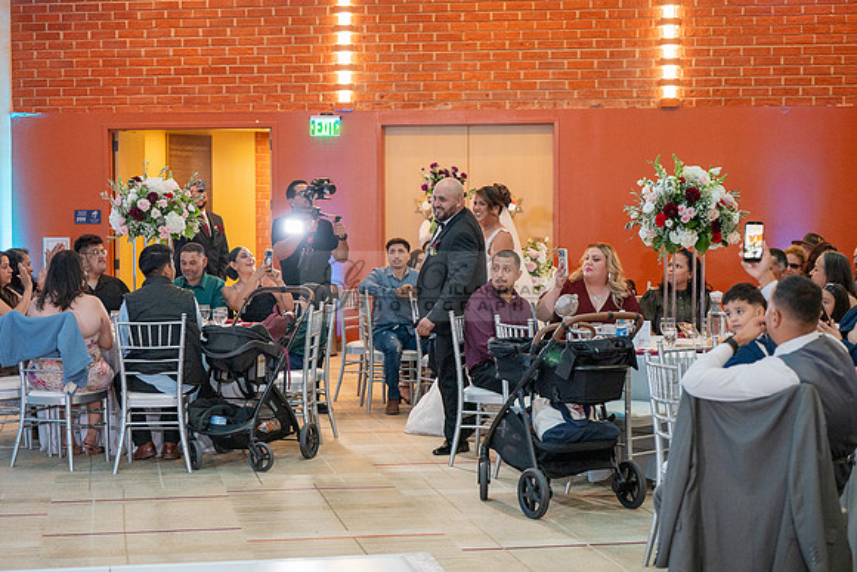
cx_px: 428
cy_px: 286
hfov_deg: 28.8
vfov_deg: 19.5
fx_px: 1667
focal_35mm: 70
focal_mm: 70
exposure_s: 1/200
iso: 1600
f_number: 3.2
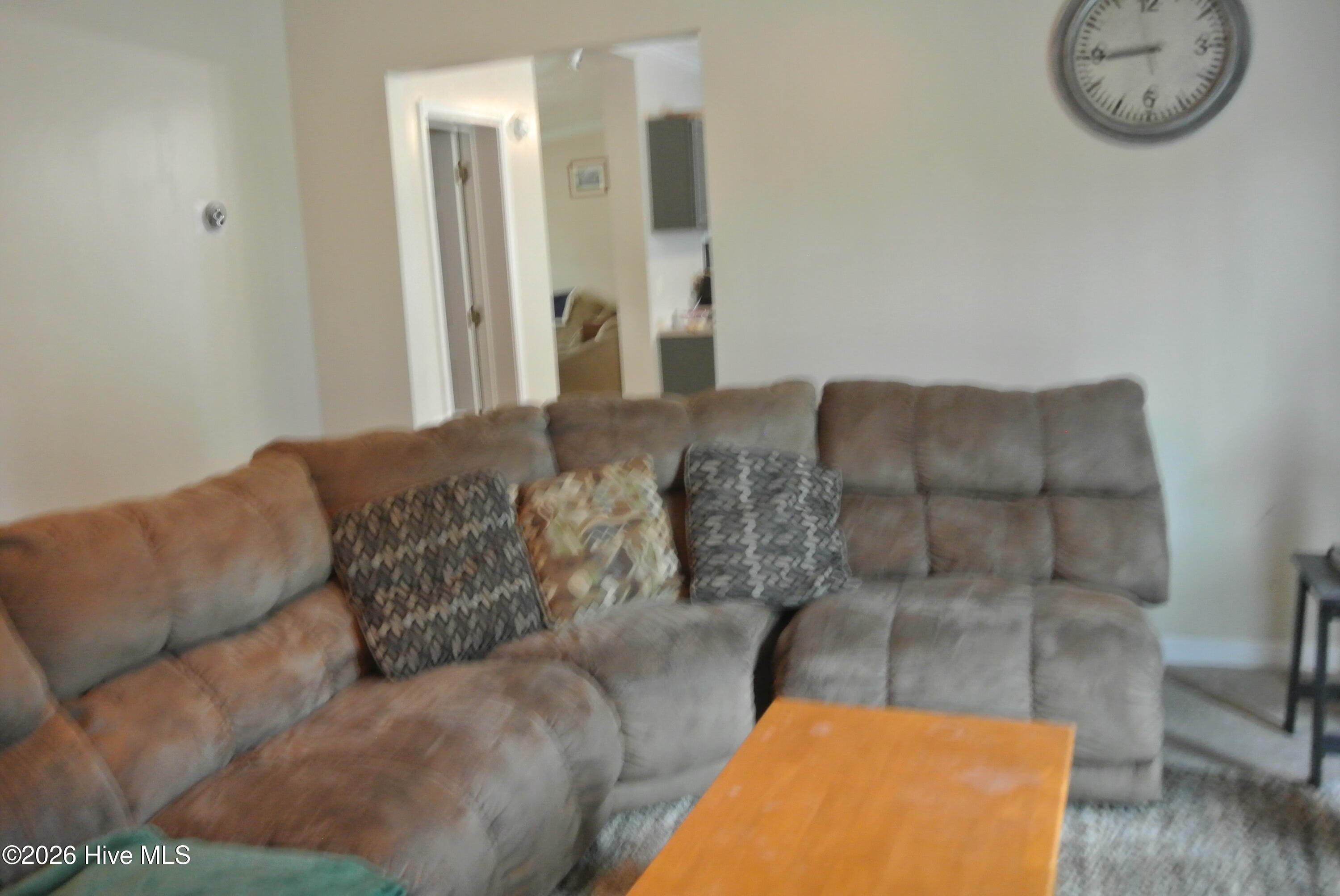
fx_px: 1155
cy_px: 448
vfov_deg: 42.4
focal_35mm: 31
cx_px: 670
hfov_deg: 60.2
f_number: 3.8
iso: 800
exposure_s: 1/13
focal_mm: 11.8
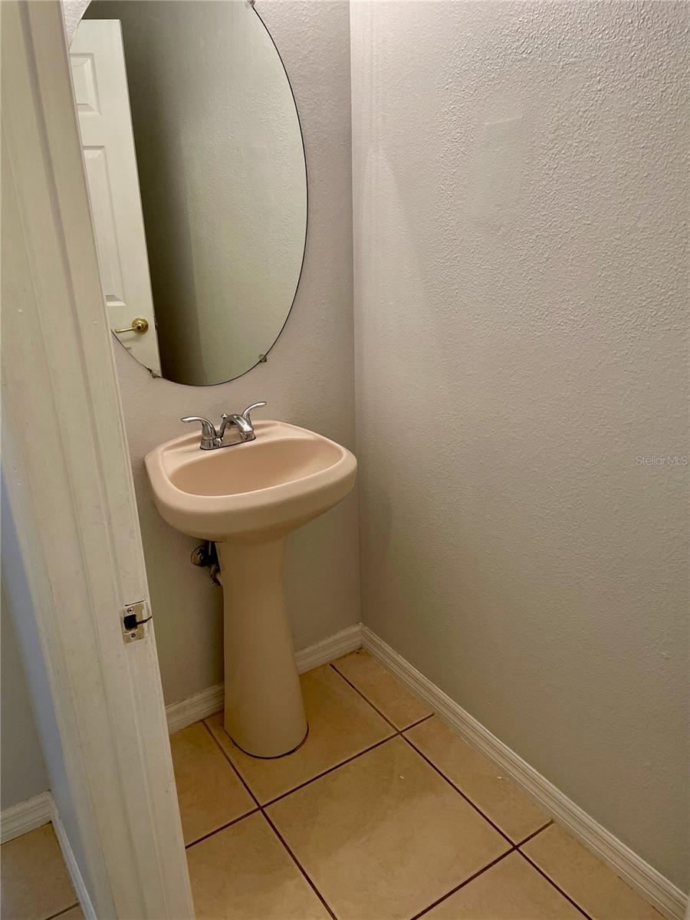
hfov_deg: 53.1
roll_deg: +1.4
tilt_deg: -20.8
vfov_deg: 67.3
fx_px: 691
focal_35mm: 26
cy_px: 460
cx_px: 345
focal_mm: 4.2
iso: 125
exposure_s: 1/120
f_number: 1.6
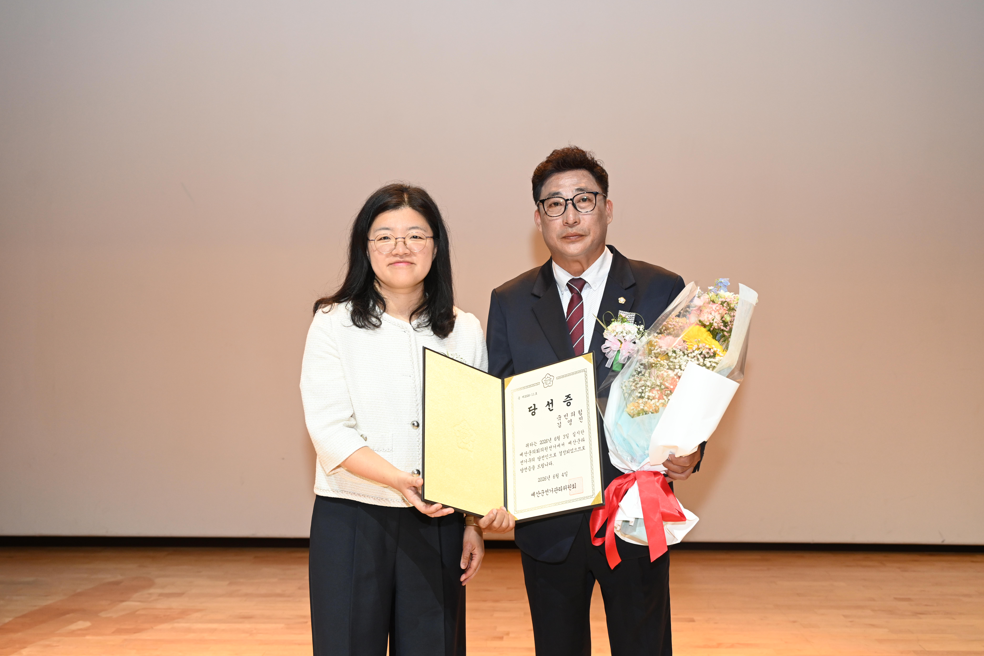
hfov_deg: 51.9
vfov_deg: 35.9
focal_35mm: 37
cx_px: 492
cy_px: 328
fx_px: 1011
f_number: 4
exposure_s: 1/200
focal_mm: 37
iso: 1000
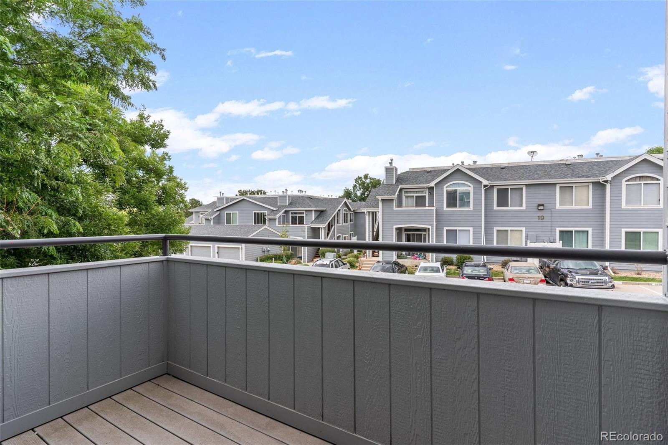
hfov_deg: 93.3
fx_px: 315
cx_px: 334
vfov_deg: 70.4
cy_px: 222
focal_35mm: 17
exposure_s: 1/60
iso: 100
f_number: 8
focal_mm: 17
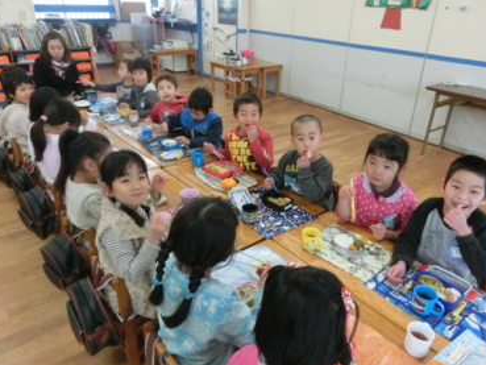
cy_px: 174
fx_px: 365
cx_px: 256
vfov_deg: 53.1
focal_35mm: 26
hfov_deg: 67.2
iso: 800
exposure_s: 1/160
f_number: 3
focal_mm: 4.24
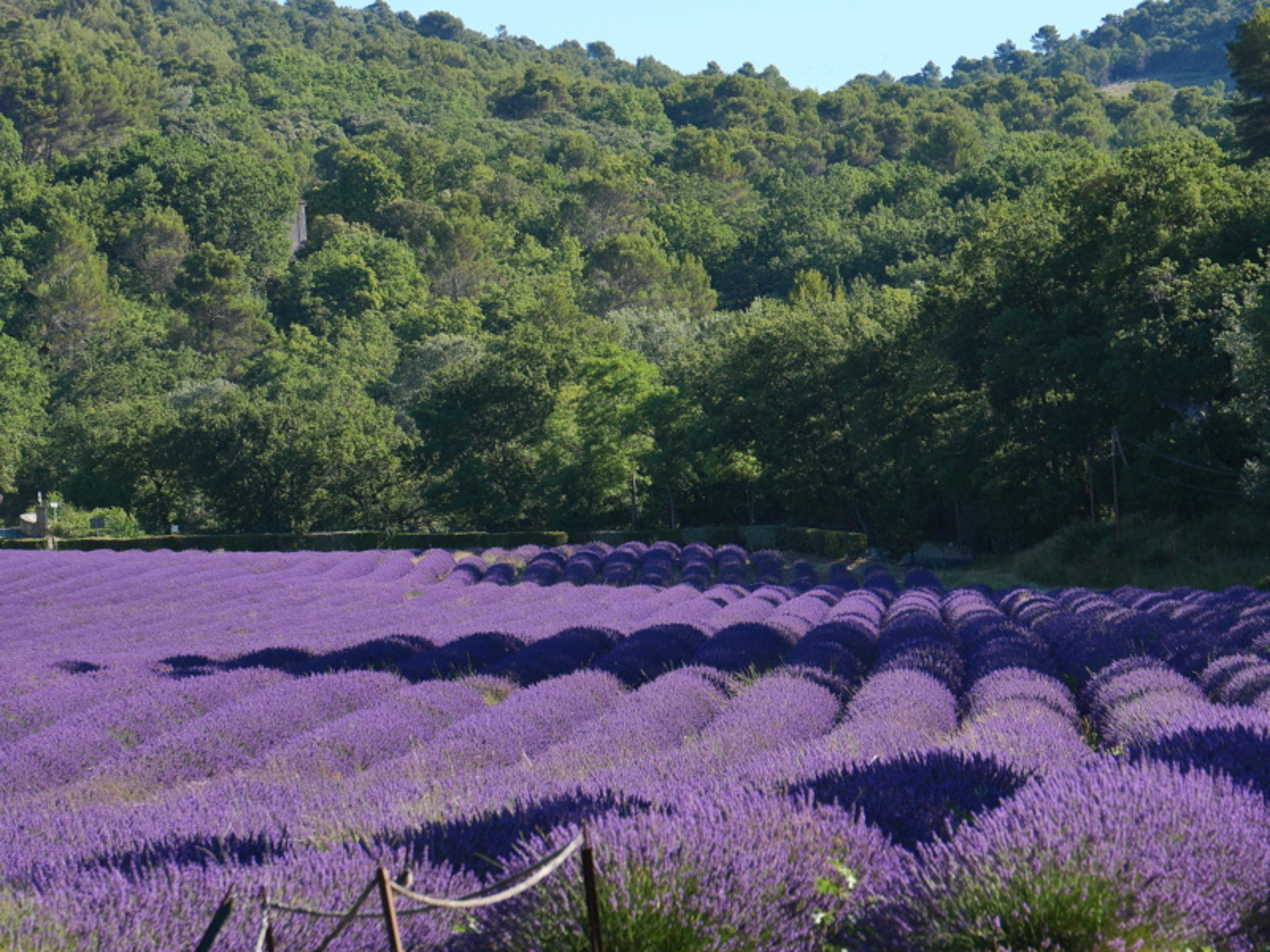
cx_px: 635
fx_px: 6677
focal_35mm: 182
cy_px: 476
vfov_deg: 8.2
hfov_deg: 10.9
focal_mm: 91
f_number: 6.3
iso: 200
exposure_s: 1/400
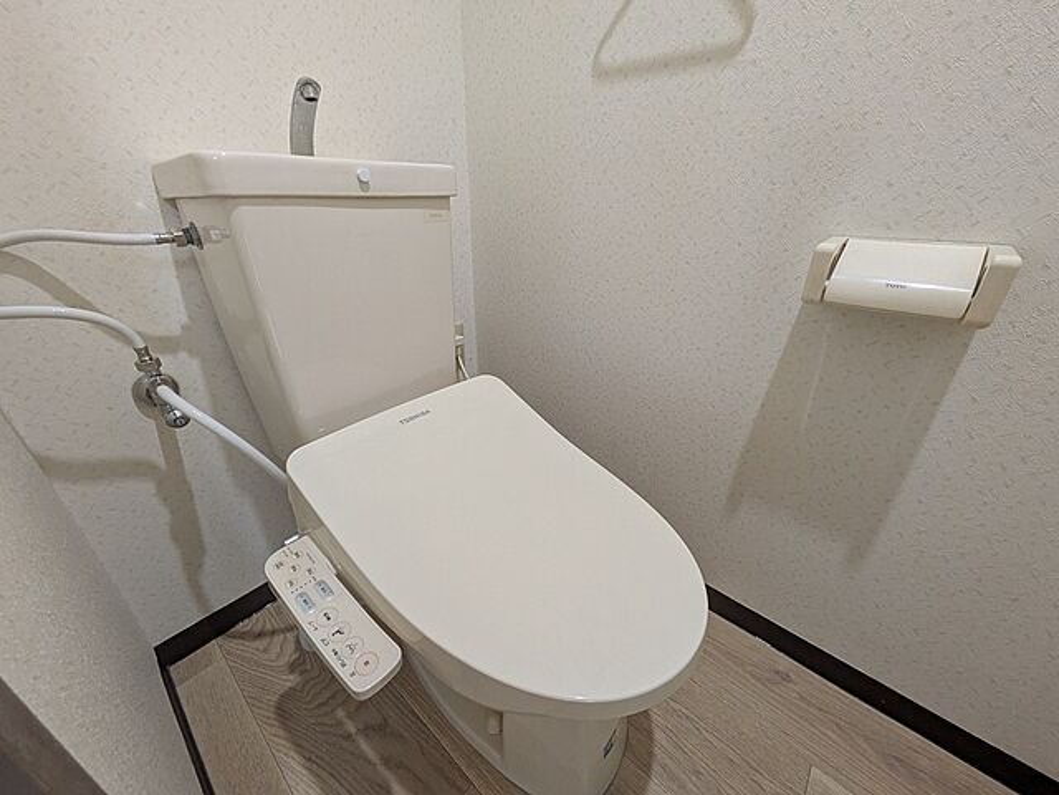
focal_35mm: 14
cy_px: 398
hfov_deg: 102.1
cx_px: 530
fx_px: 428
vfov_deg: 85.7
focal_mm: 1.83
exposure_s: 1/24
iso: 321
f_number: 2.2
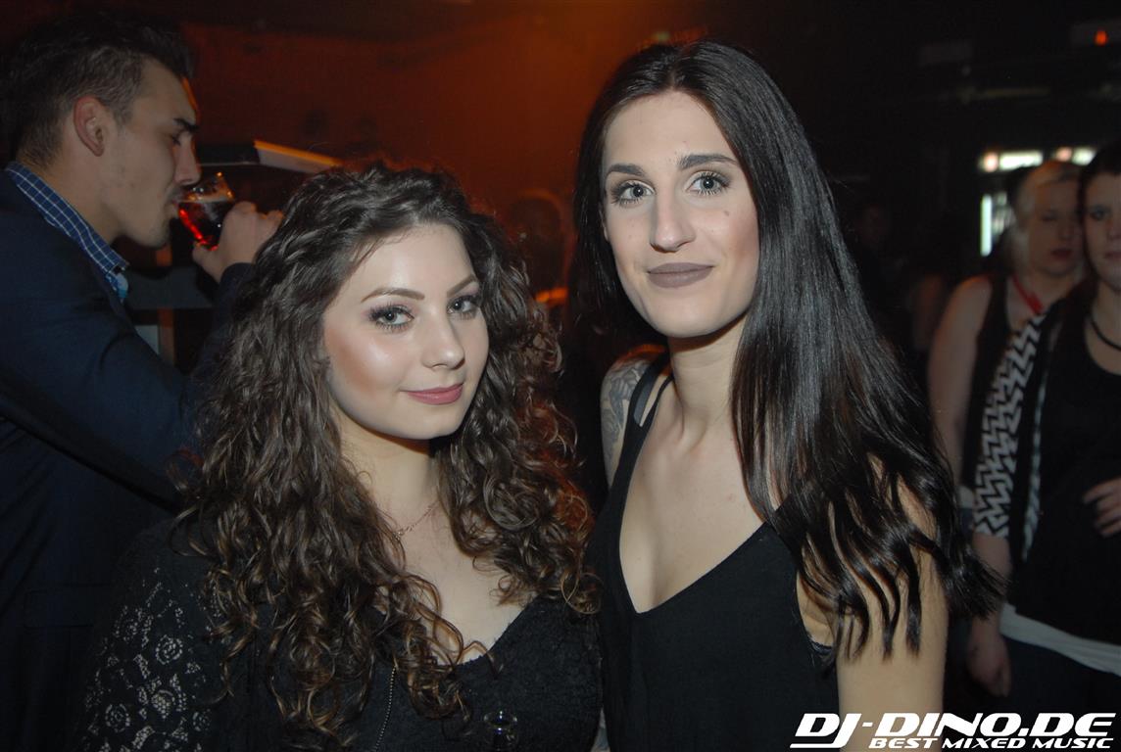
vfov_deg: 37.0
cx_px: 560
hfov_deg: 53.0
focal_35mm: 36
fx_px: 1123
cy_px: 376
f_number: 5.6
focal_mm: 24
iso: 400
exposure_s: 1/6
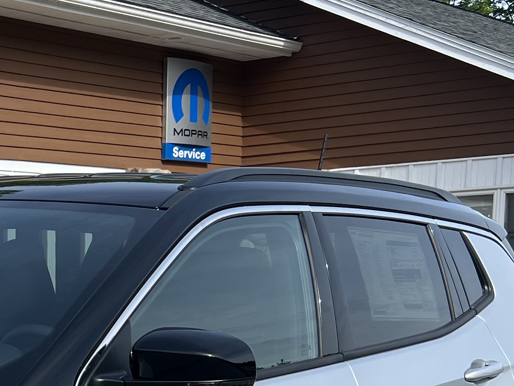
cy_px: 471
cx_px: -116
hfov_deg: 21.1
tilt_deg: -9.8
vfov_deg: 16.4
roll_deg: +1.3
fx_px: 1277
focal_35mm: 86
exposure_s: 1/3257
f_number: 1.5
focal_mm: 5.7
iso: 50
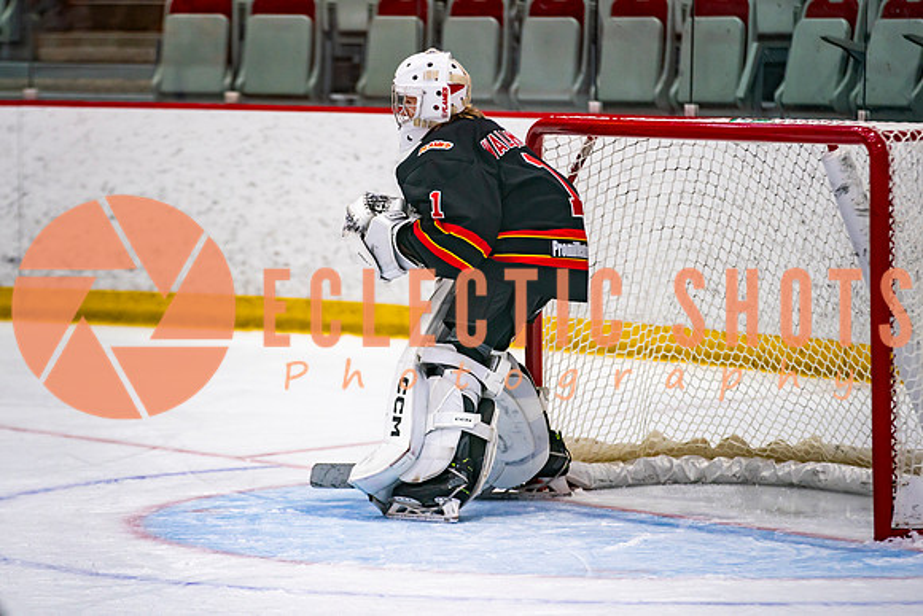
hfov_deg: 9.1
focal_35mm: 226
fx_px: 5799
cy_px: 319
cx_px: 409
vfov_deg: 6.1
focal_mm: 182
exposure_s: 1/640
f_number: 2.8
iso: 800
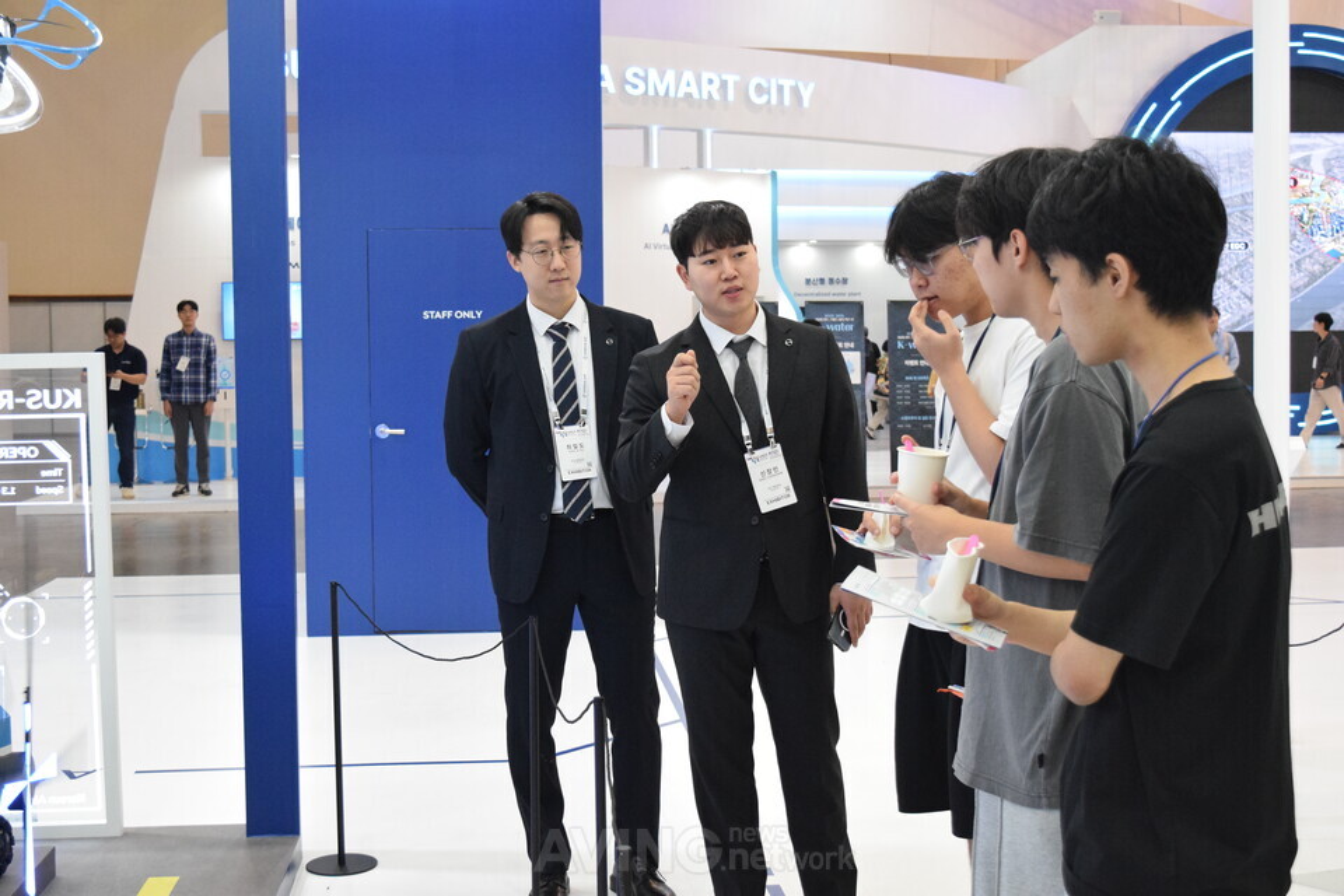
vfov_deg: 28.9
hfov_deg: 42.3
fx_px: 1736
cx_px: 672
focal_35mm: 46
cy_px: 448
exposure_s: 1/250
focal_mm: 31
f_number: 5.6
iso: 3200
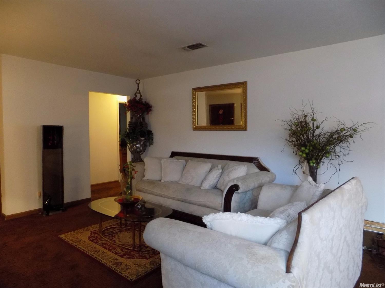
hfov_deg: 73.9
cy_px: 144
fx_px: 256
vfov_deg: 58.9
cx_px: 192
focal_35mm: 23
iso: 400
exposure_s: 1/30
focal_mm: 4
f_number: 3.1
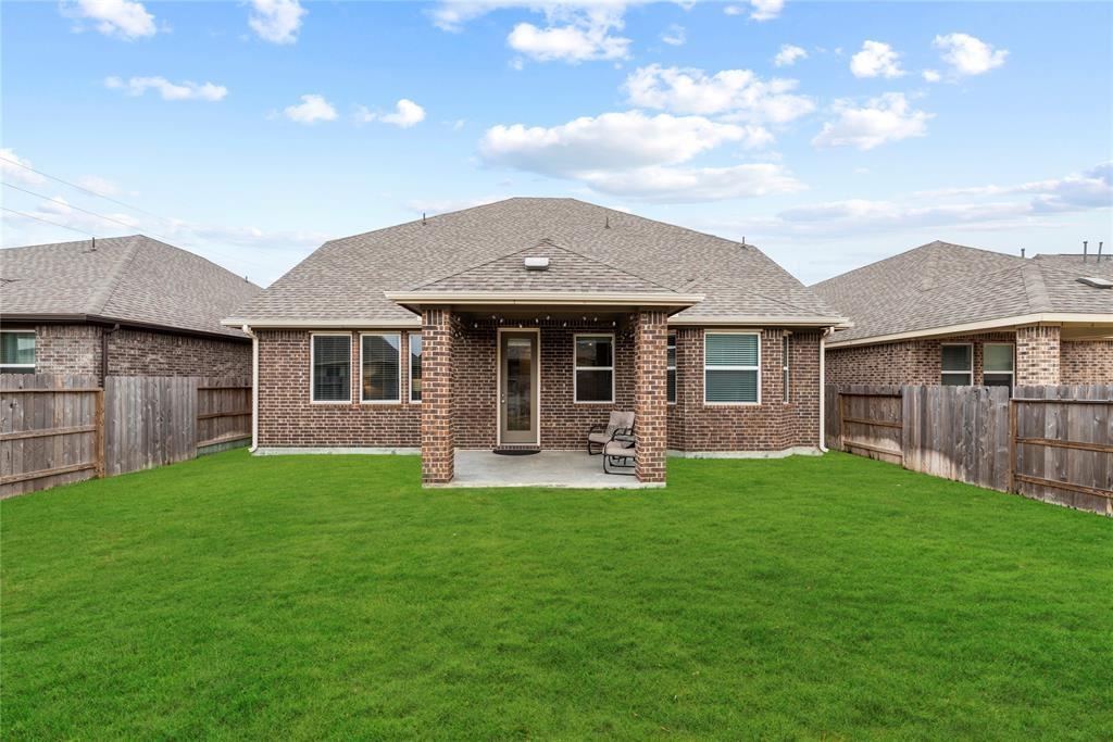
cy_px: 371
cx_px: 556
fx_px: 433
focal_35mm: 14
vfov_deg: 81.2
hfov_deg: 104.2
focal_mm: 14
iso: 100
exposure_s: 1/100
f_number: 8
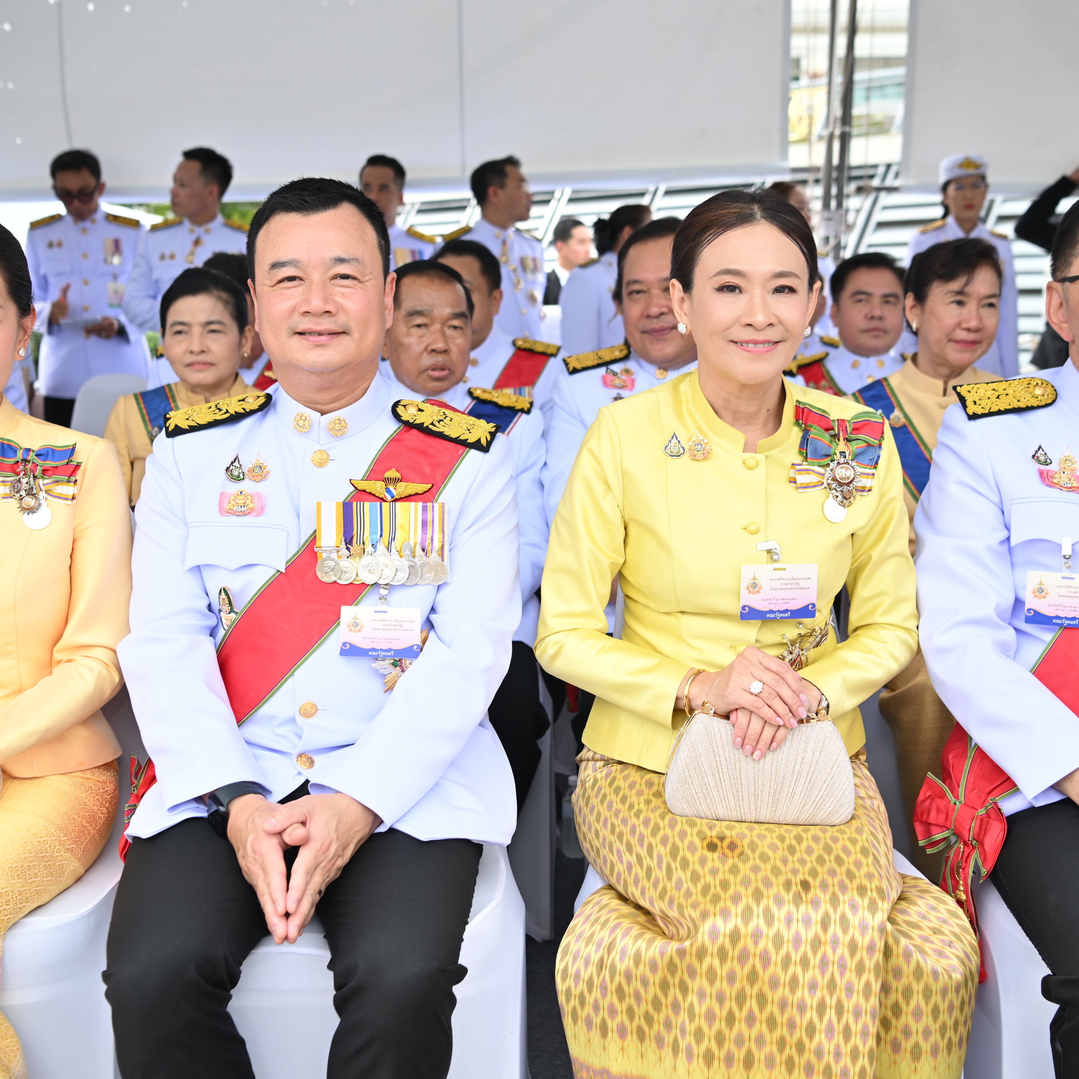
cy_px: 539
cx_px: 581
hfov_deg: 38.3
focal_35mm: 44
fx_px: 1552
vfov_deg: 38.3
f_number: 4
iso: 100
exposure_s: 1/200
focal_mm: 34
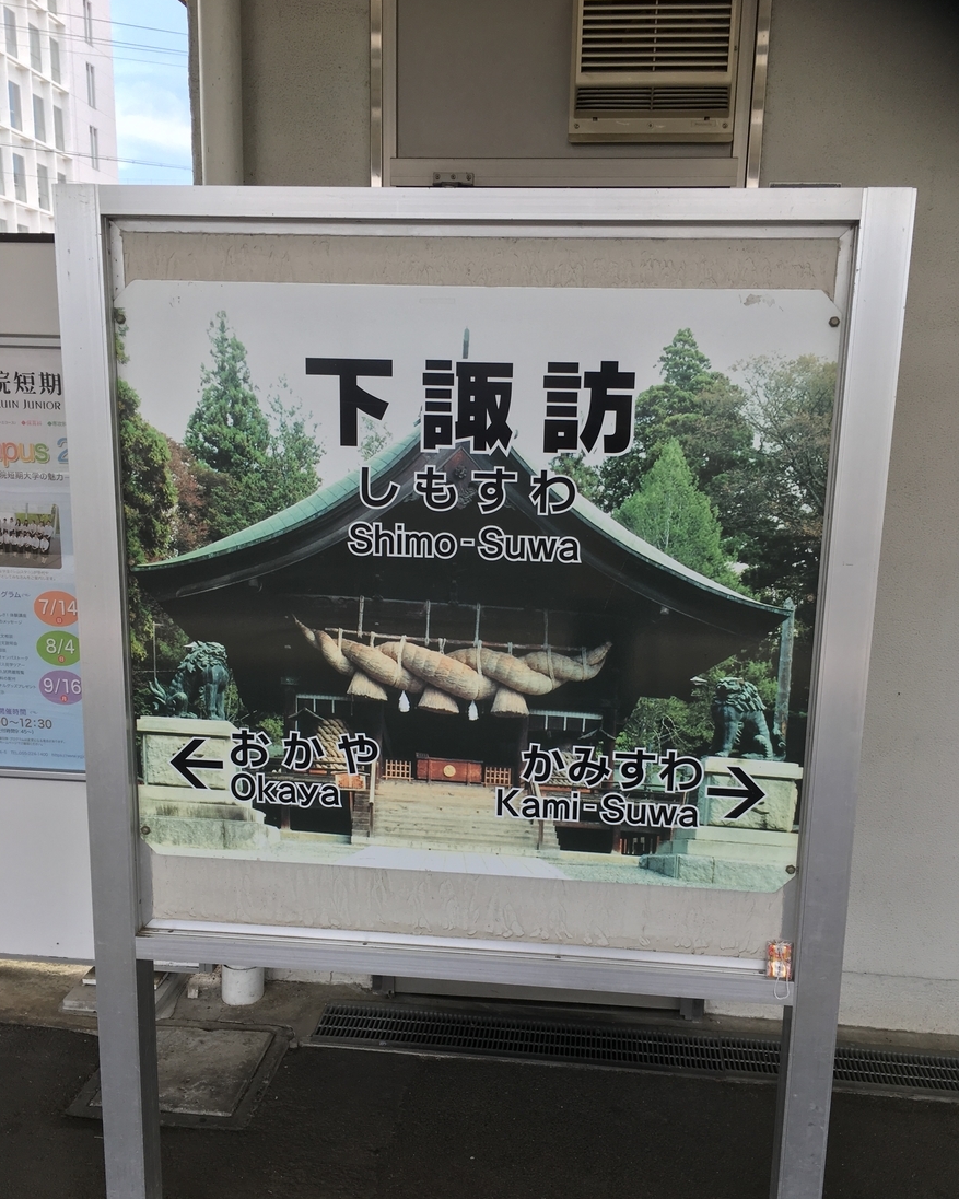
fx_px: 1100
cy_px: 642
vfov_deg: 57.1
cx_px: 487
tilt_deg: -15.6
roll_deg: -2.8
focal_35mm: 31
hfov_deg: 47.1
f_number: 2.2
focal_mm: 4.15
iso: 25
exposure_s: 1/300
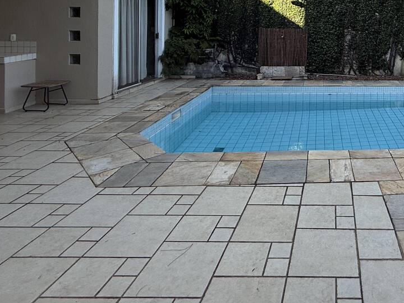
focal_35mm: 28
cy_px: 22
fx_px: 327
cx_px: 346
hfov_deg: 56.7
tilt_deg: -0.1
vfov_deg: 44.6
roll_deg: -0.9
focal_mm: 2.22
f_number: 2.2
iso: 50
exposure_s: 1/308
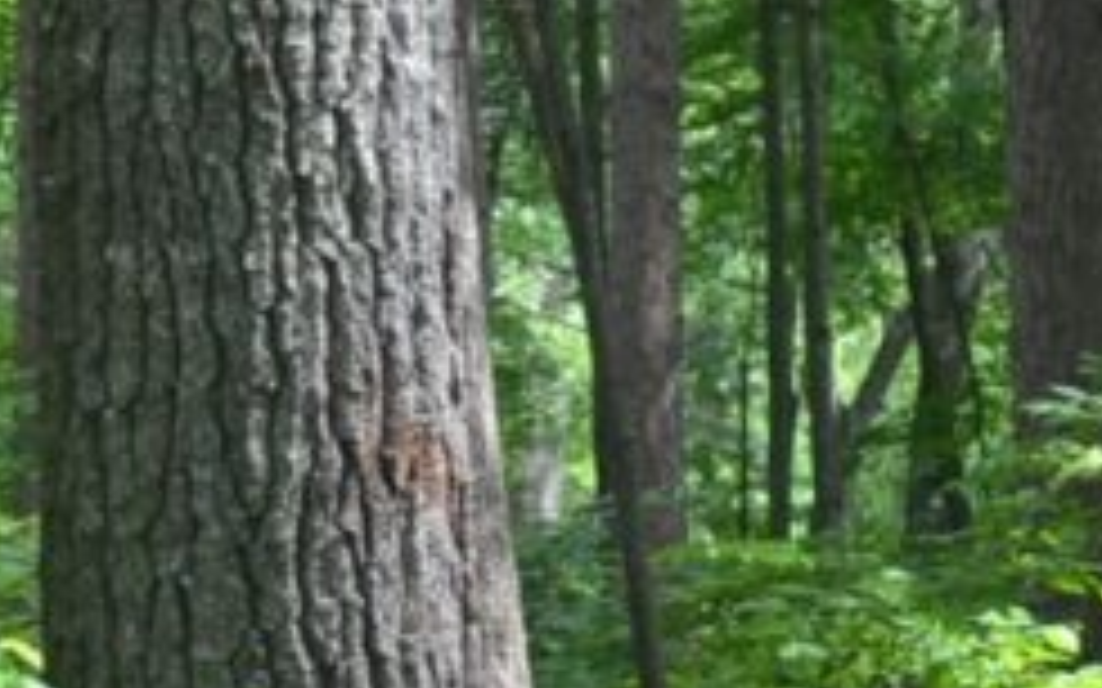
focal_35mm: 180
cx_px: 2105
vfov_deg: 7.2
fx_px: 5405
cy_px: 850
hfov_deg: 10.8
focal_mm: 24
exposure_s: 1/125
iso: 320
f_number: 5.6
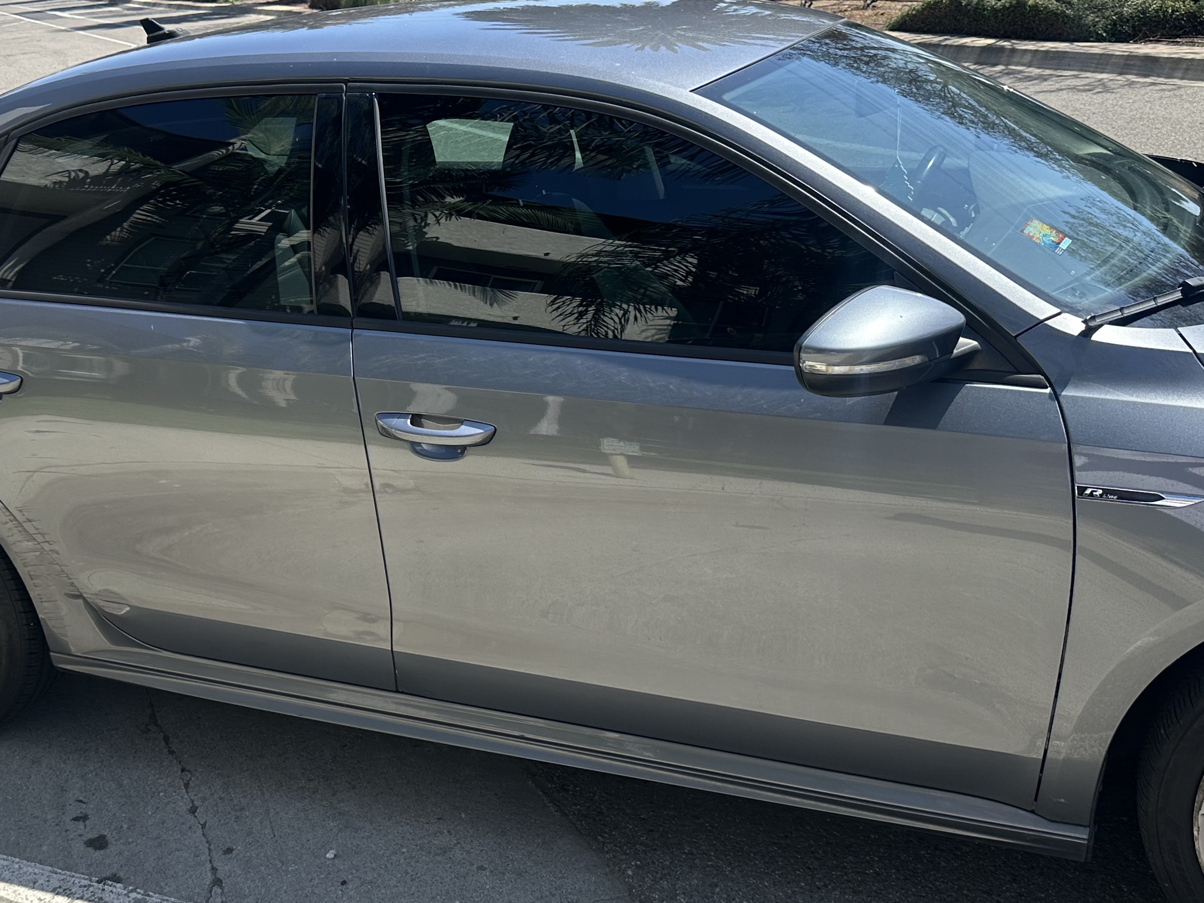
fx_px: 1426
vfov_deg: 35.1
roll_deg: +4.9
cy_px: 501
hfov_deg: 45.2
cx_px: 421
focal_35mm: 41
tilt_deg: -21.1
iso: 80
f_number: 1.78
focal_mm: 6.86
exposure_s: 1/2353
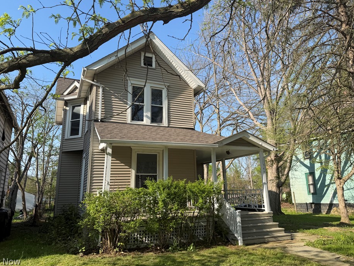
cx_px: 179
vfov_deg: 51.3
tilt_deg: +15.2
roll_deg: +1.4
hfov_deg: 65.3
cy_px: 118
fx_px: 276
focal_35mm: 27
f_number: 1.78
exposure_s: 1/2370
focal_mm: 6.76
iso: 80
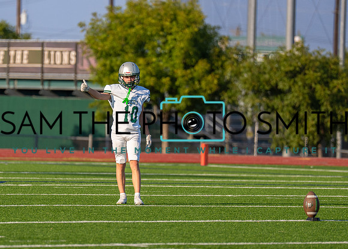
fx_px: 4068
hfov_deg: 4.9
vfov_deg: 3.5
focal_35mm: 412
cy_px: 125
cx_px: 128
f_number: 2.8
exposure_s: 1/3200
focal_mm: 200
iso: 125
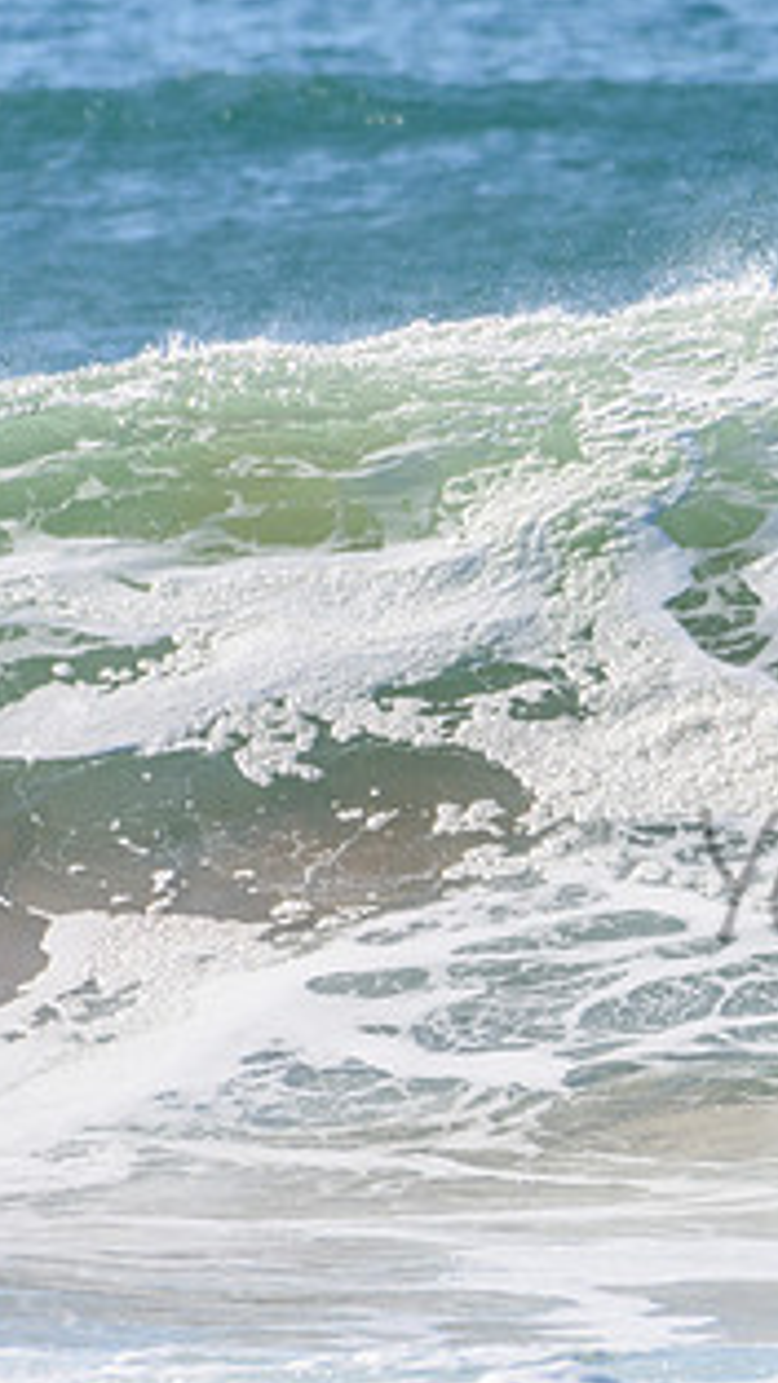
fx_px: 53339
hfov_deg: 0.8
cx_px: 1154
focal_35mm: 1454
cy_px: 837
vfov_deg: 1.5
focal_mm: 500
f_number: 5.6
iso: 280
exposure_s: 1/2000
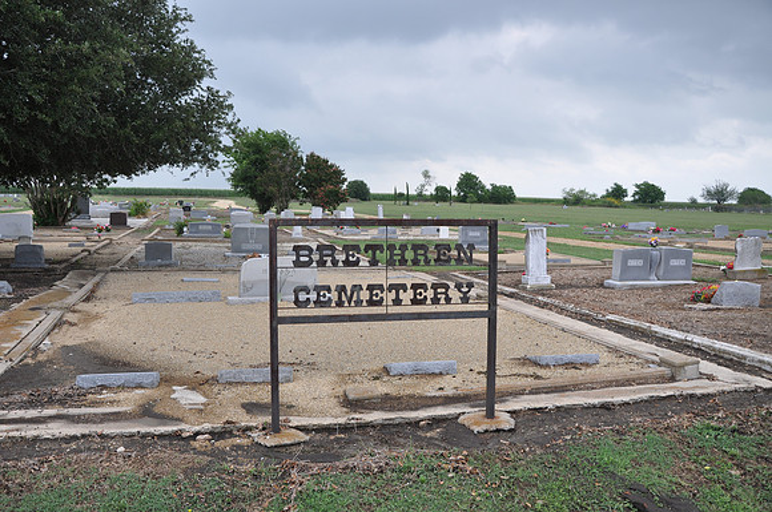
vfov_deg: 39.9
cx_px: 386
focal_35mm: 33
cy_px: 256
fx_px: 707
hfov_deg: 57.3
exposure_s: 1/160
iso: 200
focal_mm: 22
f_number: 6.3
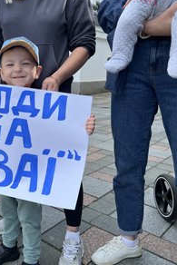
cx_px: 25
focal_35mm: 37
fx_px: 273
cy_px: 132
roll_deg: -0.1
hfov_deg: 34.4
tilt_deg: -12.9
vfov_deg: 51.9
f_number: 1.5
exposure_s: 1/1575
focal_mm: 5.7
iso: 50
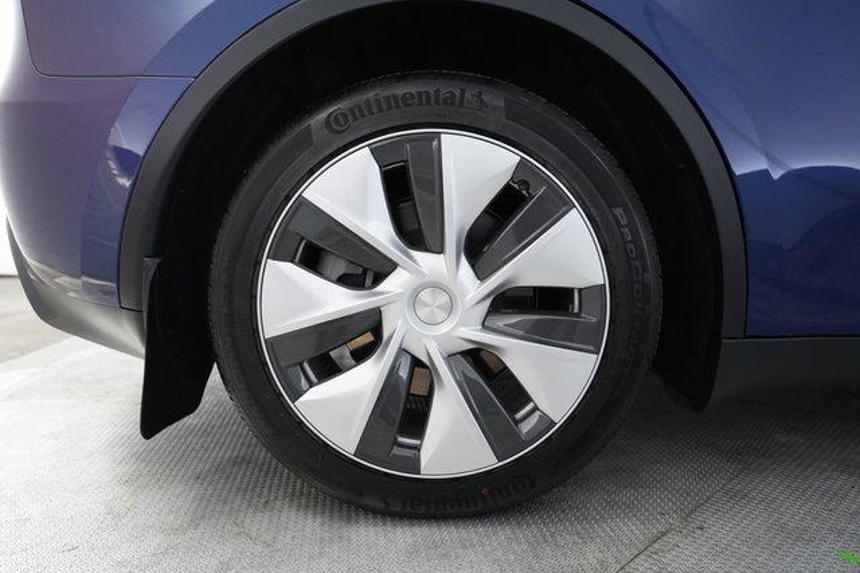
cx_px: 430
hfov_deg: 73.8
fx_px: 573
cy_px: 286
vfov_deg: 53.1
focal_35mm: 24
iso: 4000
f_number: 2.8
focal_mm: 24
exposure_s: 1/160
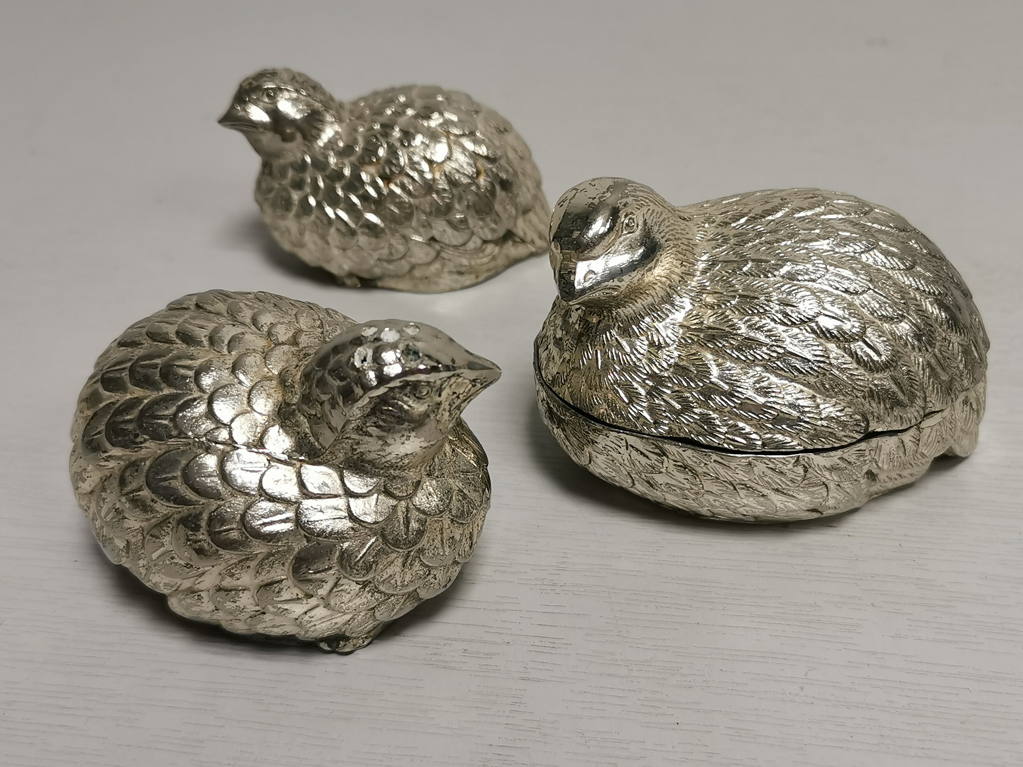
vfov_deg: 32.2
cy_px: 384
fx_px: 1330
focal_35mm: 45
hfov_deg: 42.1
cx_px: 512
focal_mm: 5.58
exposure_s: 1/100
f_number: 1.8
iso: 125
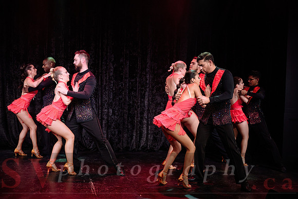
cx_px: 128
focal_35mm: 43
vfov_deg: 31.0
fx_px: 359
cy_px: 98
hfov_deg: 45.0
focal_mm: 38
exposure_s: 1/400
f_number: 3.2
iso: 1600
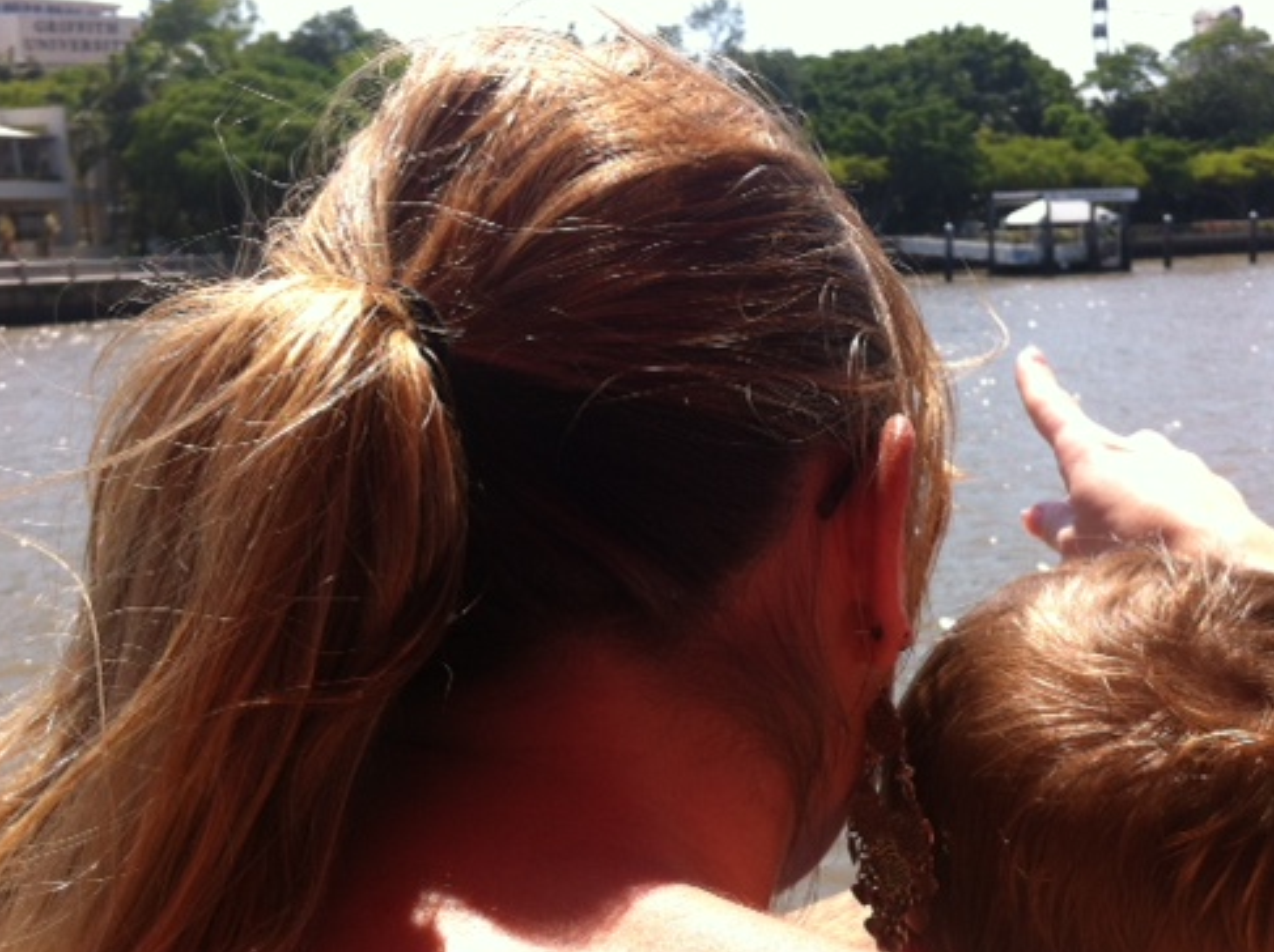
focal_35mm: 46
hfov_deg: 41.3
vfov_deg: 31.4
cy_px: 460
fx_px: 1691
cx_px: 662
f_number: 2.8
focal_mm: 3.85
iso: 80
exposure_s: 1/973
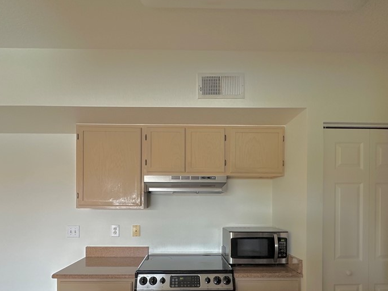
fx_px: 235
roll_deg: -0.1
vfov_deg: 61.0
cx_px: 189
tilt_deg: -0.6
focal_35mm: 21
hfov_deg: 79.0
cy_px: 207
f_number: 2.2
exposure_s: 1/95
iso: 320
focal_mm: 2.22
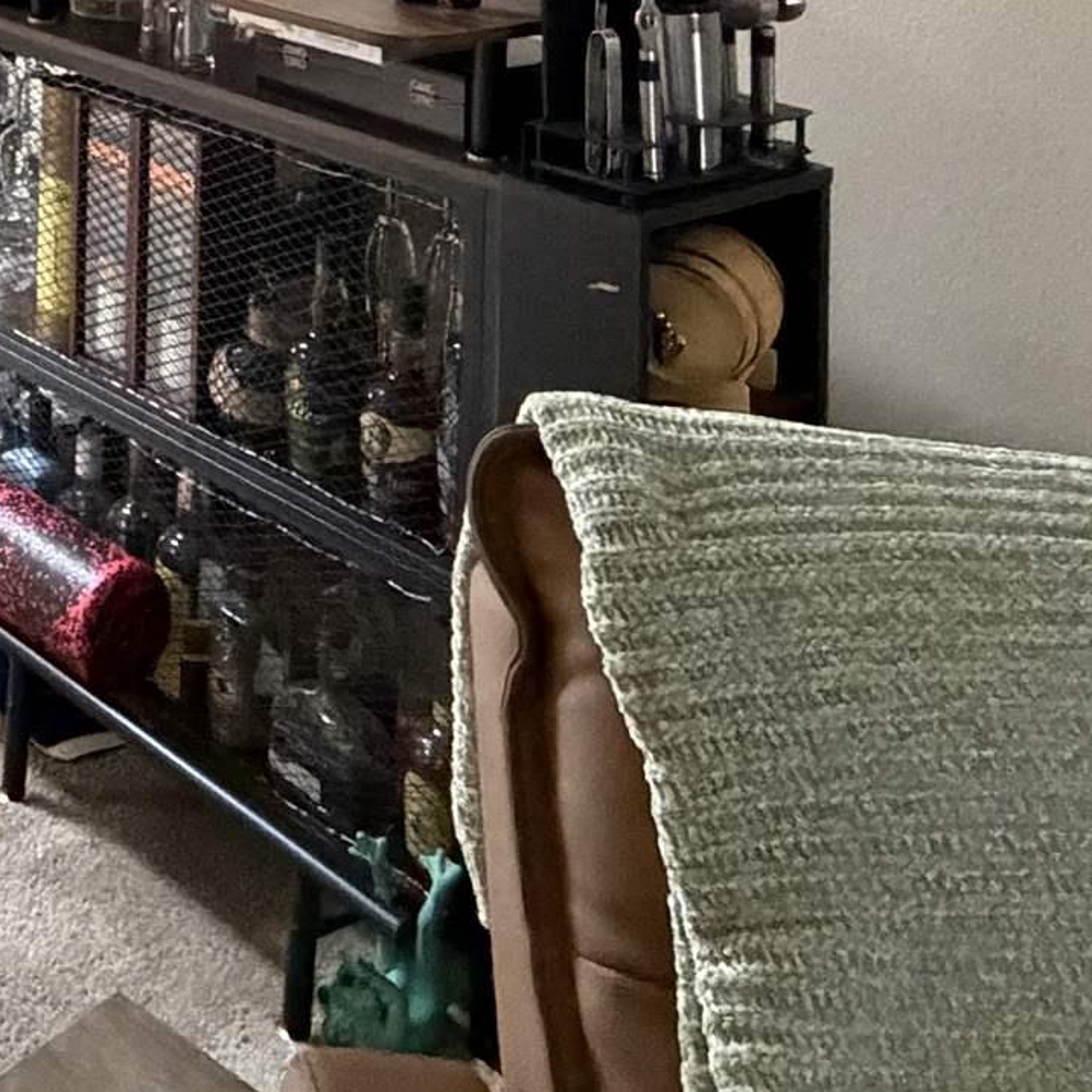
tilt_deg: -0.9
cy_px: -402
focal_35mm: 53
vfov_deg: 26.3
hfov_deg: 25.2
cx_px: -504
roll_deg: -0.8
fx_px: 1892
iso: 1000
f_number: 2.2
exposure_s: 1/60
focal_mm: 2.22
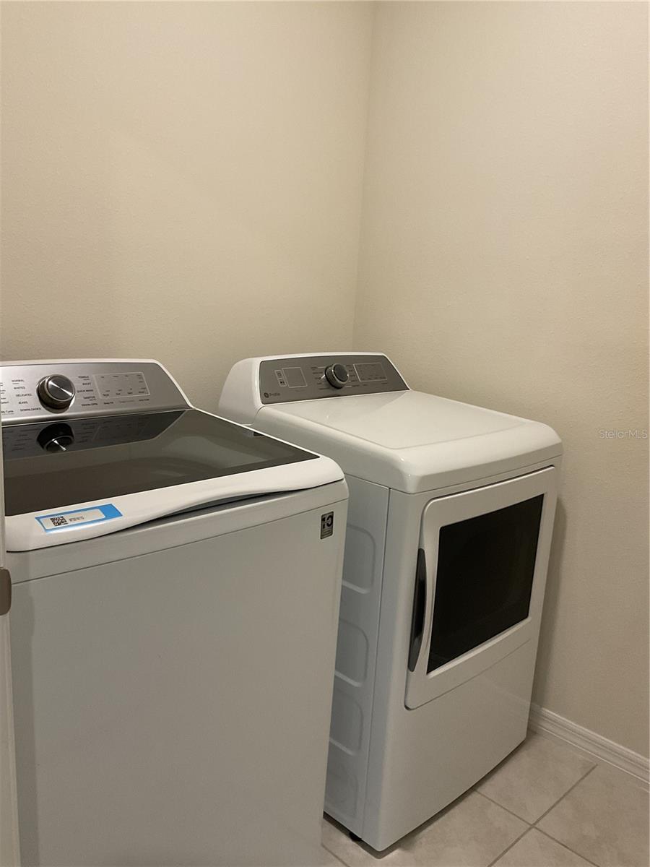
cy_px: 434
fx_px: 726
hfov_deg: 48.2
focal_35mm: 29
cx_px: 325
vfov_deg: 61.7
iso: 80
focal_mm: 3
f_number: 1.8
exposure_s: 1/60
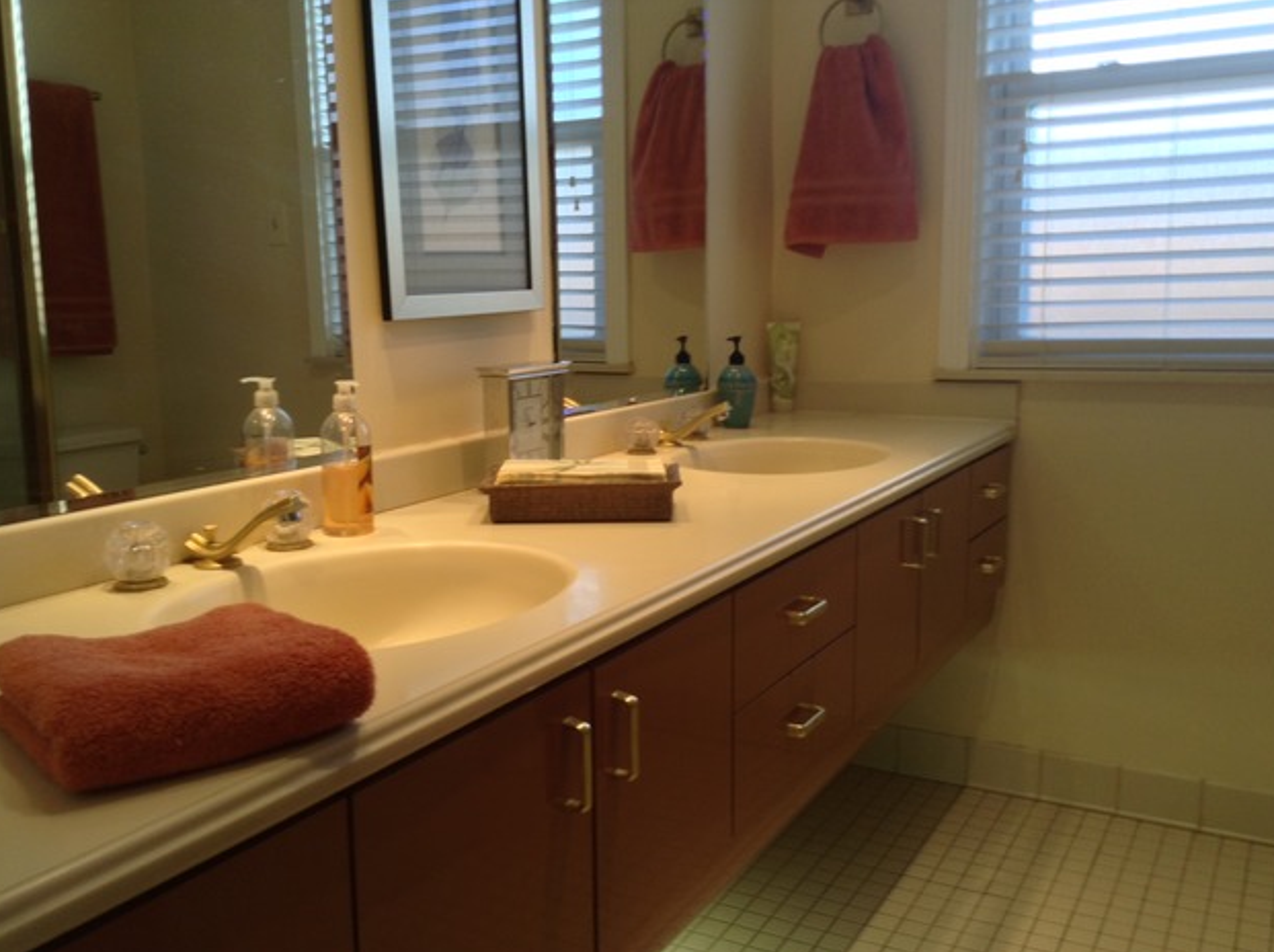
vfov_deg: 41.7
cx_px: 628
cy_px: 486
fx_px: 1250
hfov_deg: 54.0
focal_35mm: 34
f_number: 2.4
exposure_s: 1/40
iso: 32
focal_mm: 3.3
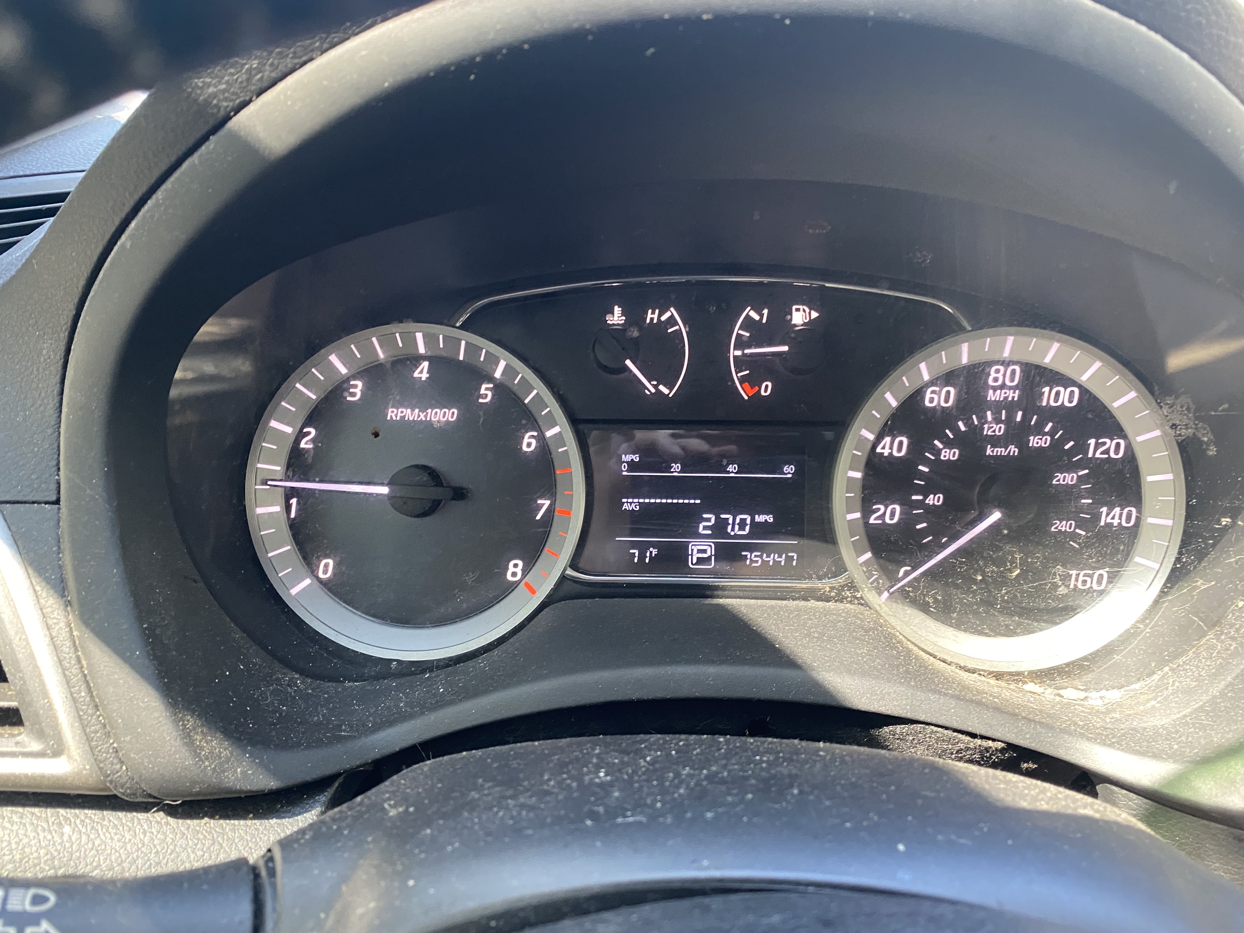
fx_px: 970
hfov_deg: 65.3
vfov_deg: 51.3
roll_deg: -1.8
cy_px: 483
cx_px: 617
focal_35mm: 27
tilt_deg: -22.4
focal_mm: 4.25
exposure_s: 1/56
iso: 250
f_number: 1.8
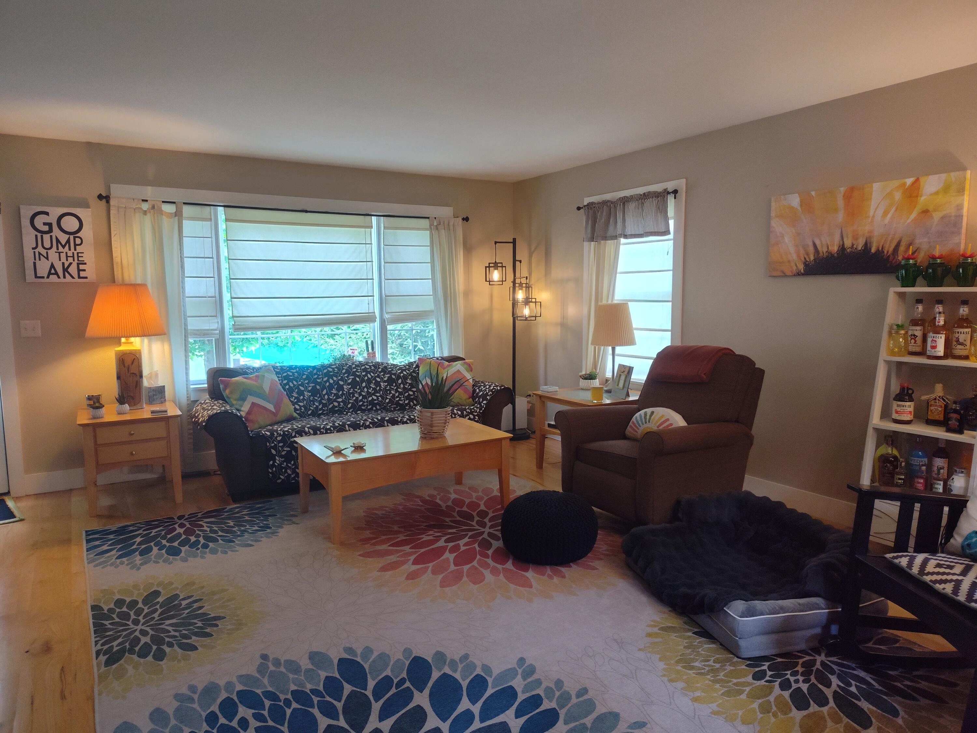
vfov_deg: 58.9
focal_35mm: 23
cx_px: 488
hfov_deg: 73.9
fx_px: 649
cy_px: 366
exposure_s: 1/120
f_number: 1.8
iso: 497
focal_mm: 5.56
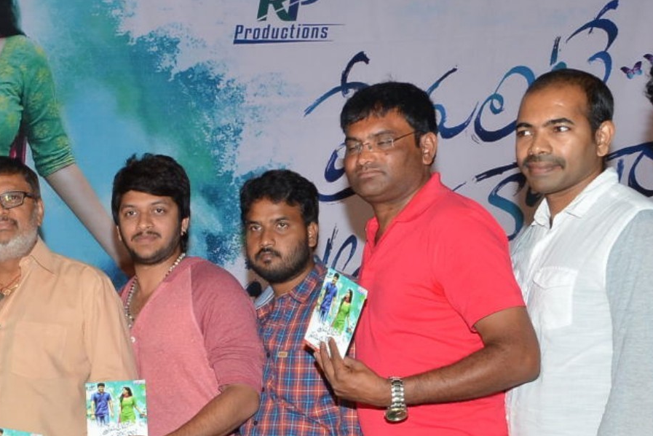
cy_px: 464
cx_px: 25
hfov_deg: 28.2
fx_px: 1233
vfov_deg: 19.3
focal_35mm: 68
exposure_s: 1/125
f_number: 6.3
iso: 800
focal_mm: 18
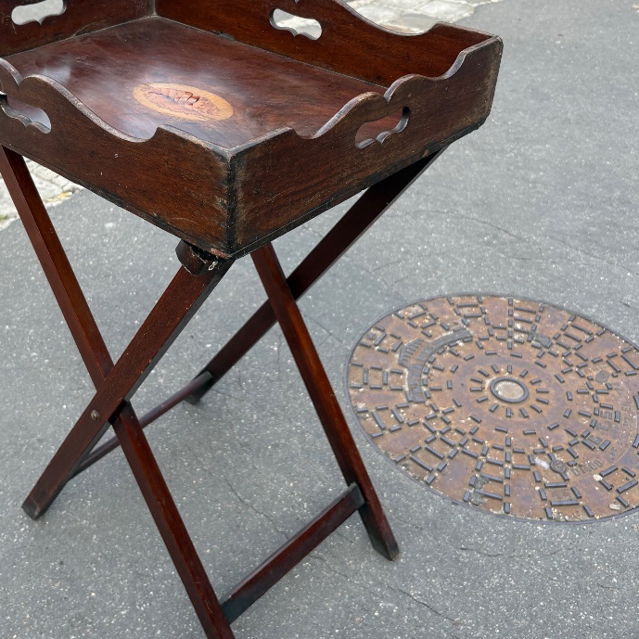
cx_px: 235
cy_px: 236
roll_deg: +0.9
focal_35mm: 40
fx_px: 835
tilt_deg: -31.9
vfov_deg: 41.5
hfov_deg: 41.5
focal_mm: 5.96
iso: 50
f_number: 1.6
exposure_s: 1/641
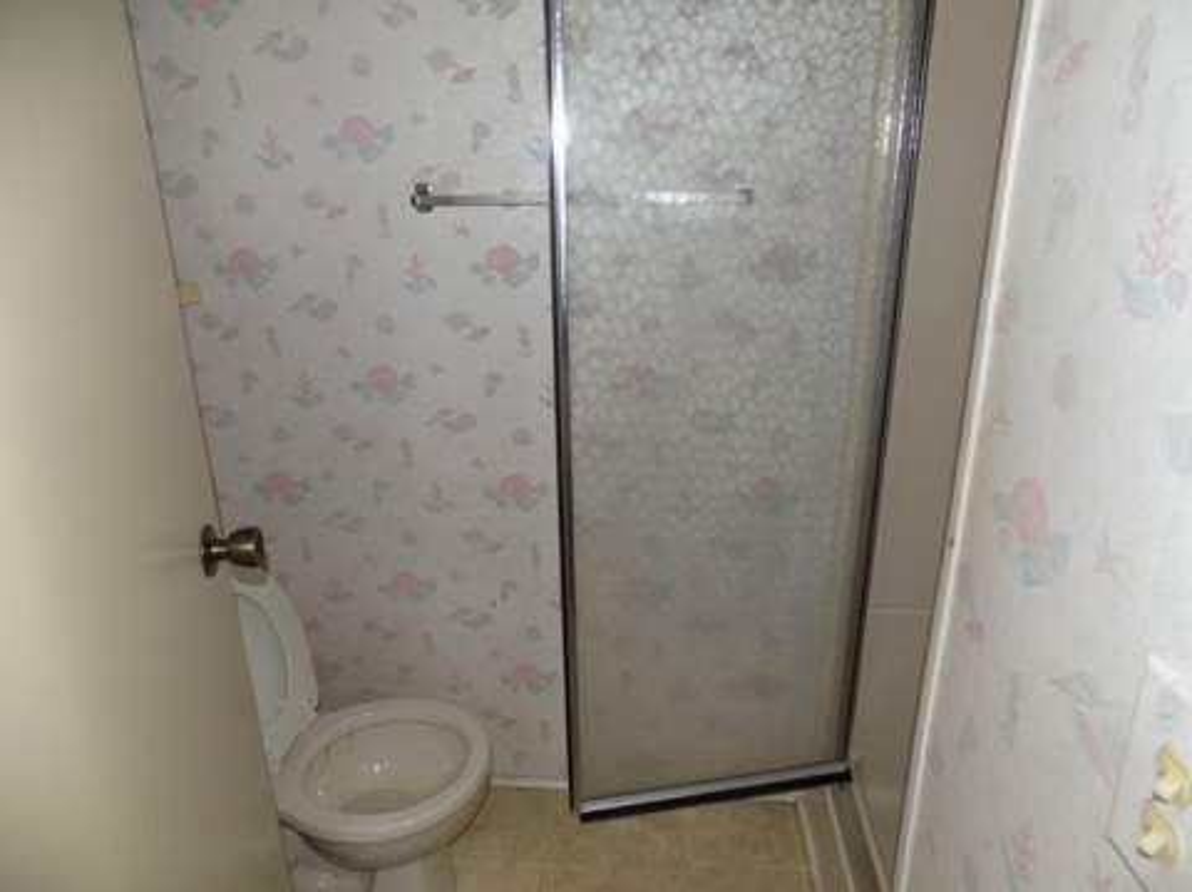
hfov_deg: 74.0
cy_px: 446
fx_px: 791
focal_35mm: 23
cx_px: 596
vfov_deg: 58.8
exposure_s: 1/30
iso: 200
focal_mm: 4
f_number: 3.1
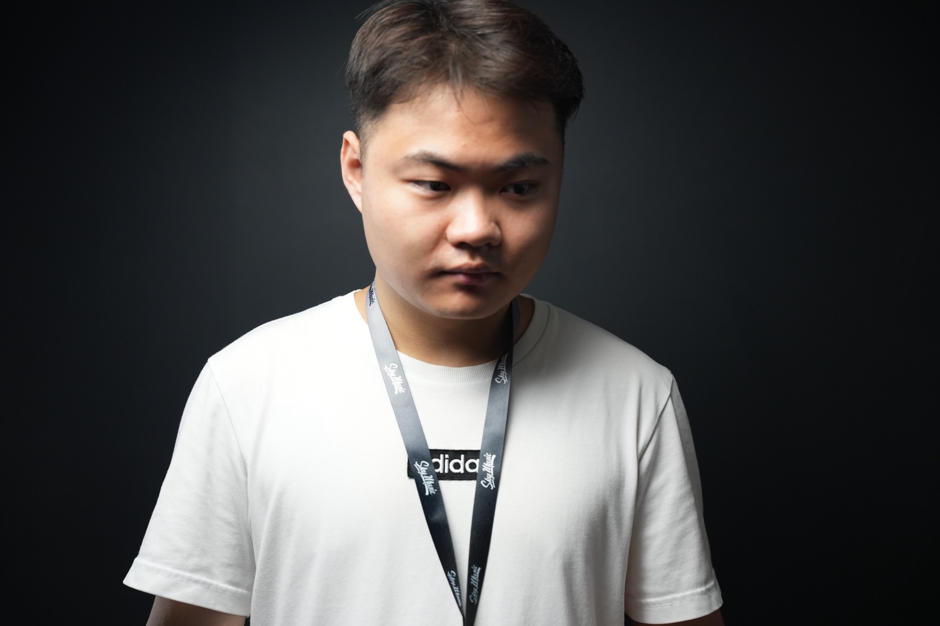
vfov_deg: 27.7
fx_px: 1272
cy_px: 313
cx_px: 470
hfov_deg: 40.6
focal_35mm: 49
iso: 1600
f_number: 2.8
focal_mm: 48.7
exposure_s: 1/60
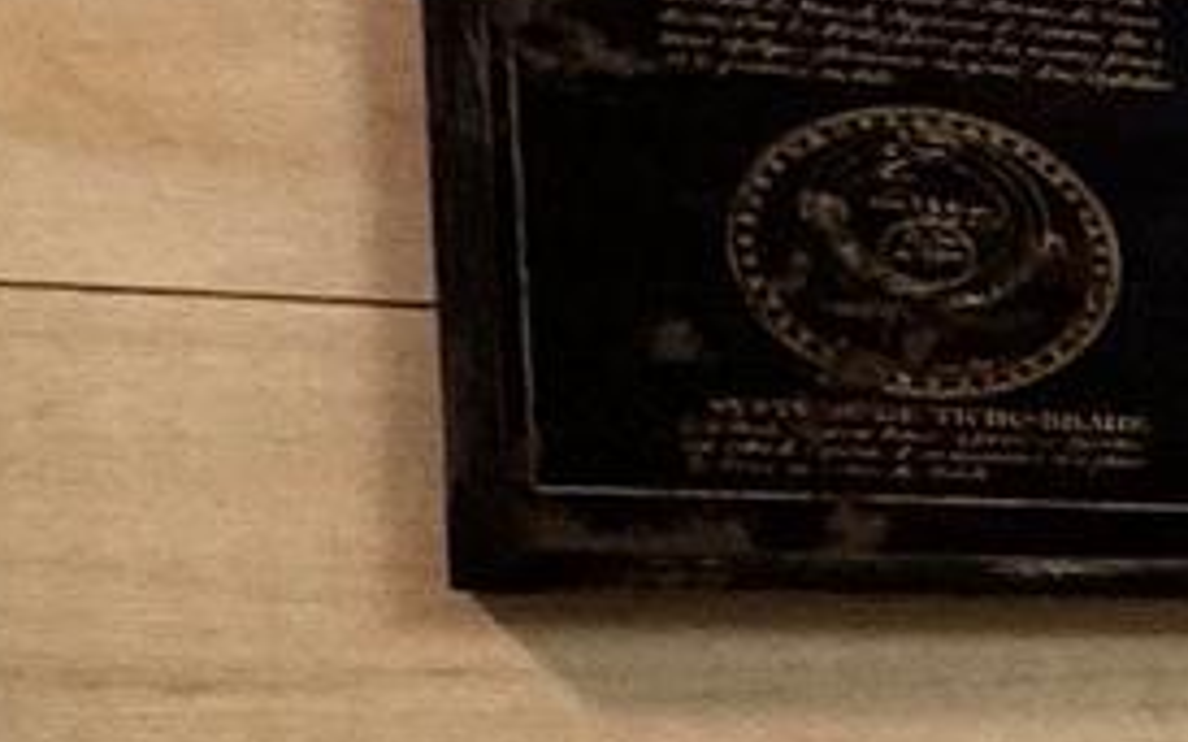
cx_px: 4171
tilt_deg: -3.8
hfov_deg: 9.6
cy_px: 837
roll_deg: +0.1
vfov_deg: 11.6
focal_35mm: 111
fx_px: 3592
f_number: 2.2
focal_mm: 2.22
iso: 200
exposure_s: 1/120
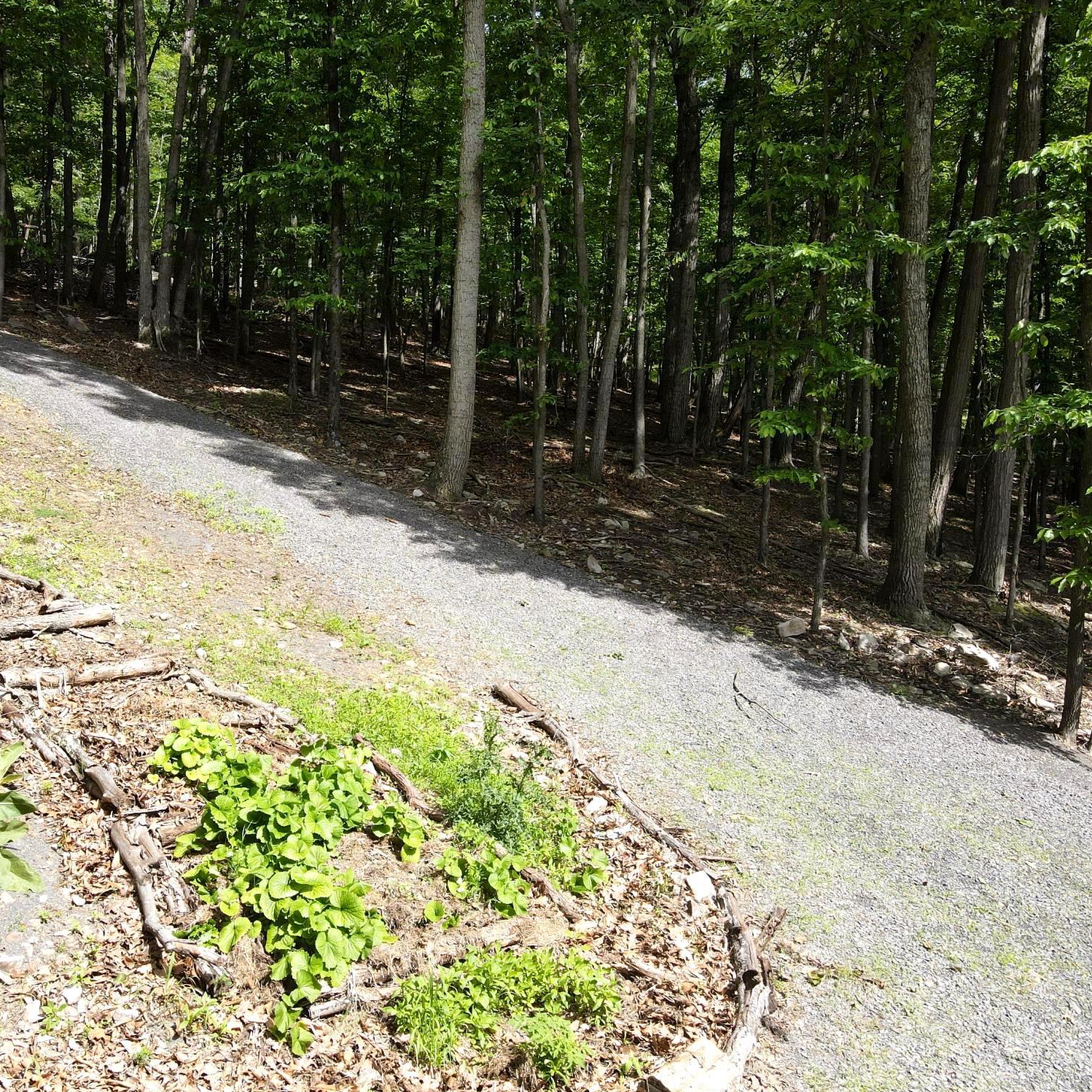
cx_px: 441
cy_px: 534
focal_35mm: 29
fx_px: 1035
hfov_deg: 55.2
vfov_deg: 55.6
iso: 100
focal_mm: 4.5
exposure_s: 1/240
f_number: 2.8
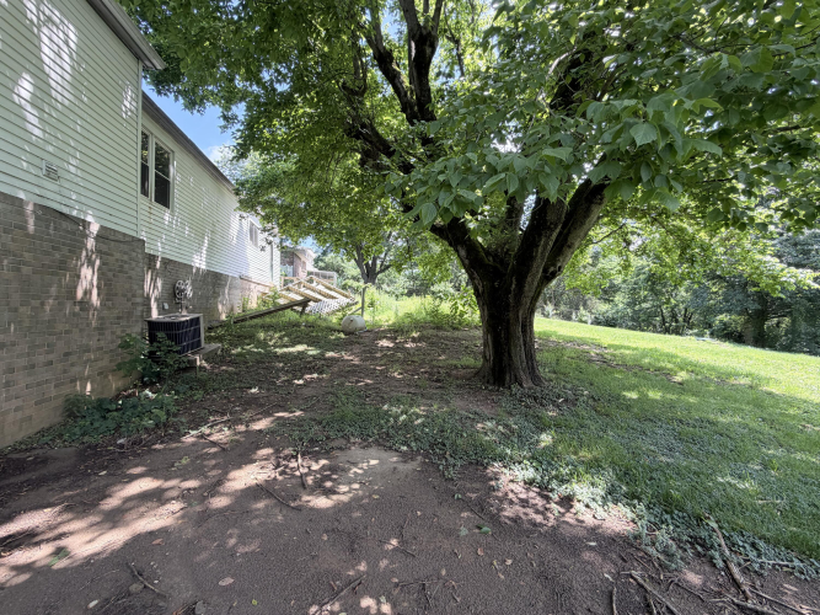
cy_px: 308
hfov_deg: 102.1
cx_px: 410
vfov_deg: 85.7
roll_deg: -0.1
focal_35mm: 14
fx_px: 332
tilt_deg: +0.2
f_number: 2.2
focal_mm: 2.22
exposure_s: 1/121
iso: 64
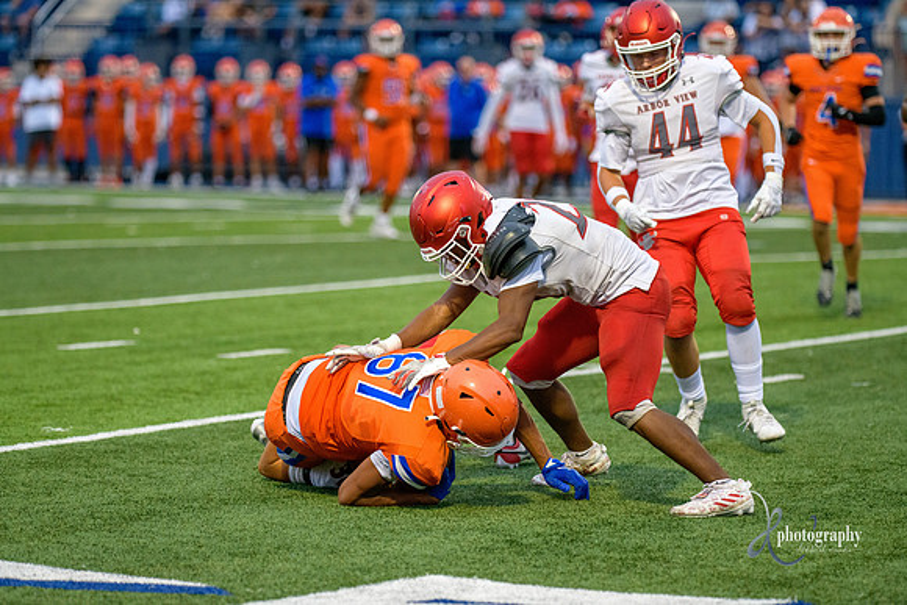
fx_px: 4284
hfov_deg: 12.1
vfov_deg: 8.1
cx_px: 454
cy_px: 302
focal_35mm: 170
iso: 2800
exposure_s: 1/2000
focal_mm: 170
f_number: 2.8
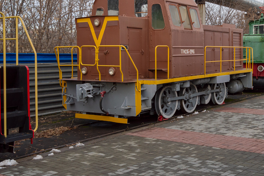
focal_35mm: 48
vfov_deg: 27.7
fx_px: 351
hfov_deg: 39.4
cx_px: 217
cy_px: 38
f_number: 6.3
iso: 200
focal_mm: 19
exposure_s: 1/250
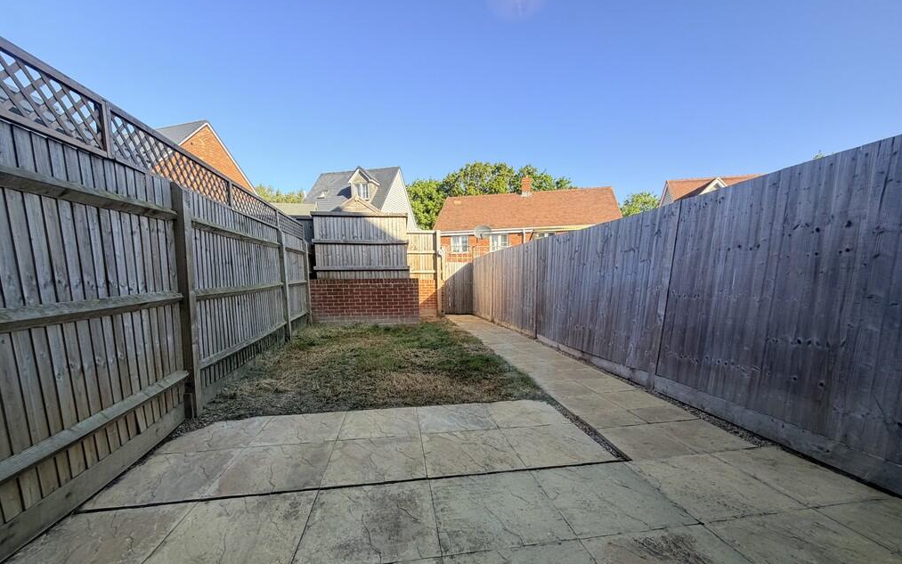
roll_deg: +0.2
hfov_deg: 101.5
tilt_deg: -7.7
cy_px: 337
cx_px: 455
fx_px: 369
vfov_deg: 74.0
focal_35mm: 15
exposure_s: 1/465
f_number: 2.2
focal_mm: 2.22
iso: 64
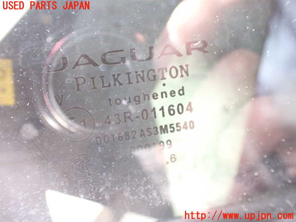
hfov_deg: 60.0
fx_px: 257
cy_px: 111
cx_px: 148
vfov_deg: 46.8
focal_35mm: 30
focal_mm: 5.4
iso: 500
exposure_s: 1/125
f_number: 2.3
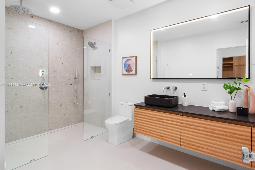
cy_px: 85
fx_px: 127
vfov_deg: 67.4
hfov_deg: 90.0
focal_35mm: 18
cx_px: 128
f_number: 22
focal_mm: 12
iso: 320
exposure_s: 2.5
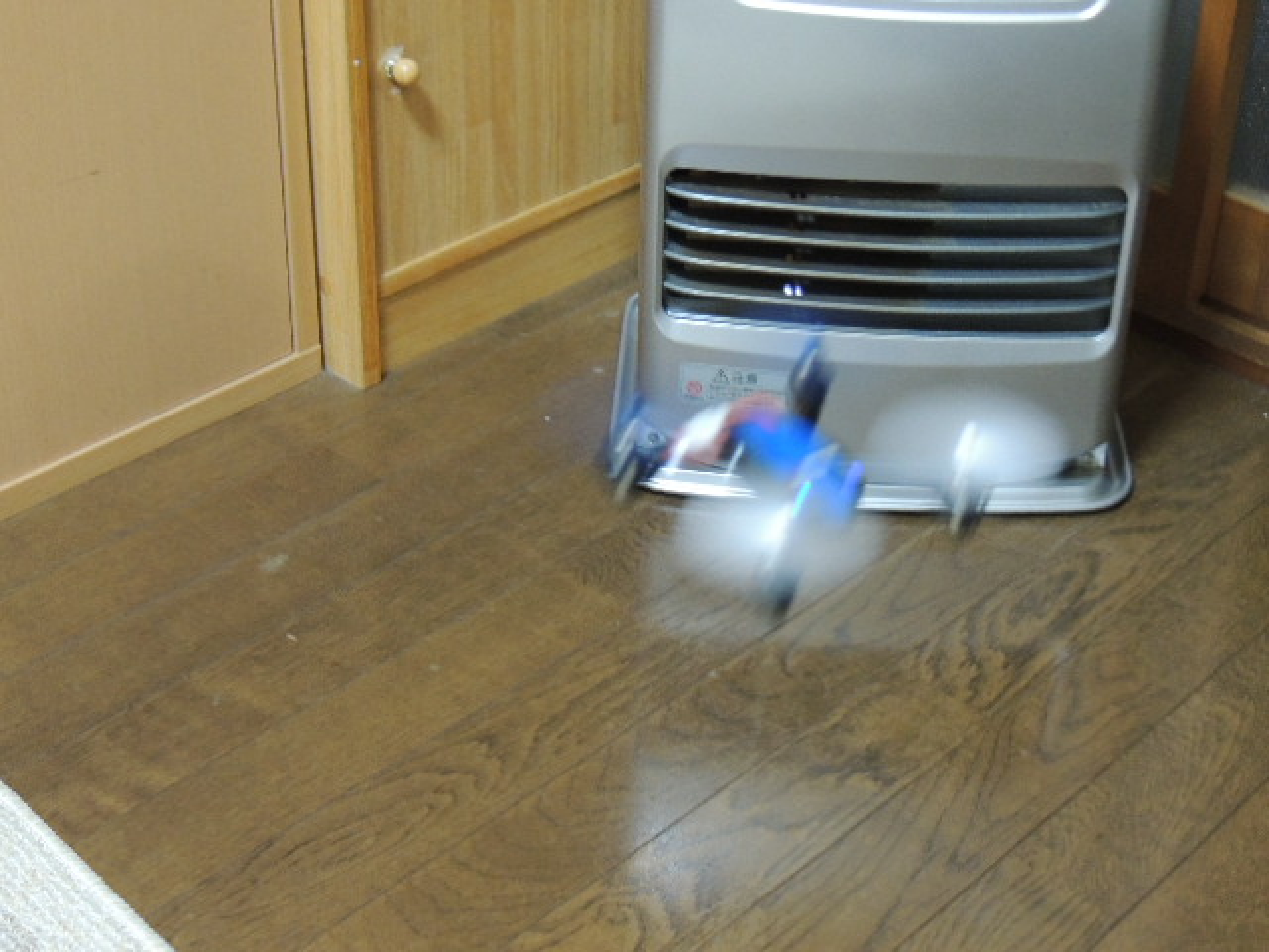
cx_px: 634
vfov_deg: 24.4
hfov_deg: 32.2
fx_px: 2200
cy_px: 476
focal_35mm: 60
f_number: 3.7
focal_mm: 10.7
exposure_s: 1/10
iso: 800
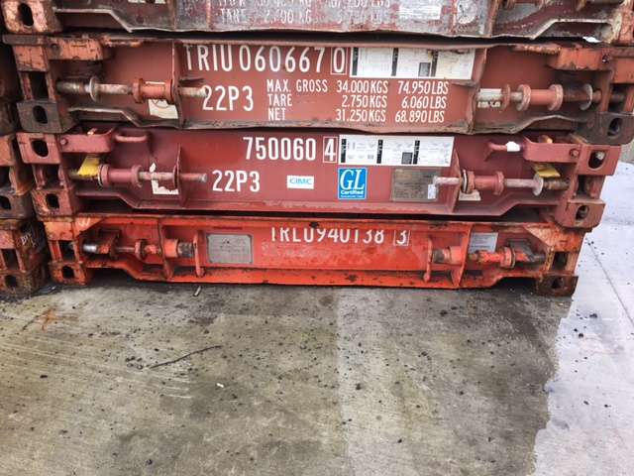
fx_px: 531
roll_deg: -1.5
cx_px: 317
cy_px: 238
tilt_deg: -29.2
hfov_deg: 61.7
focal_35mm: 29
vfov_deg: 48.2
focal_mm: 4.15
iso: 32
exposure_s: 1/100
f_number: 2.2
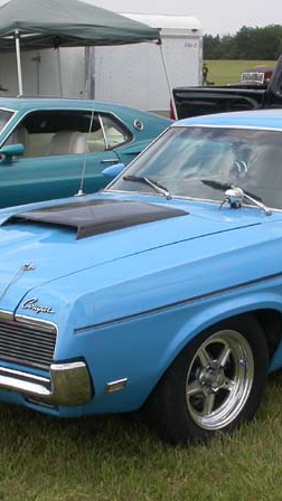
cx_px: 203
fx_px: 984
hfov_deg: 16.3
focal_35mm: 74
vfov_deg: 28.6
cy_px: 246
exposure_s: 1/340
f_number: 6.7
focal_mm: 7.85
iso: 100
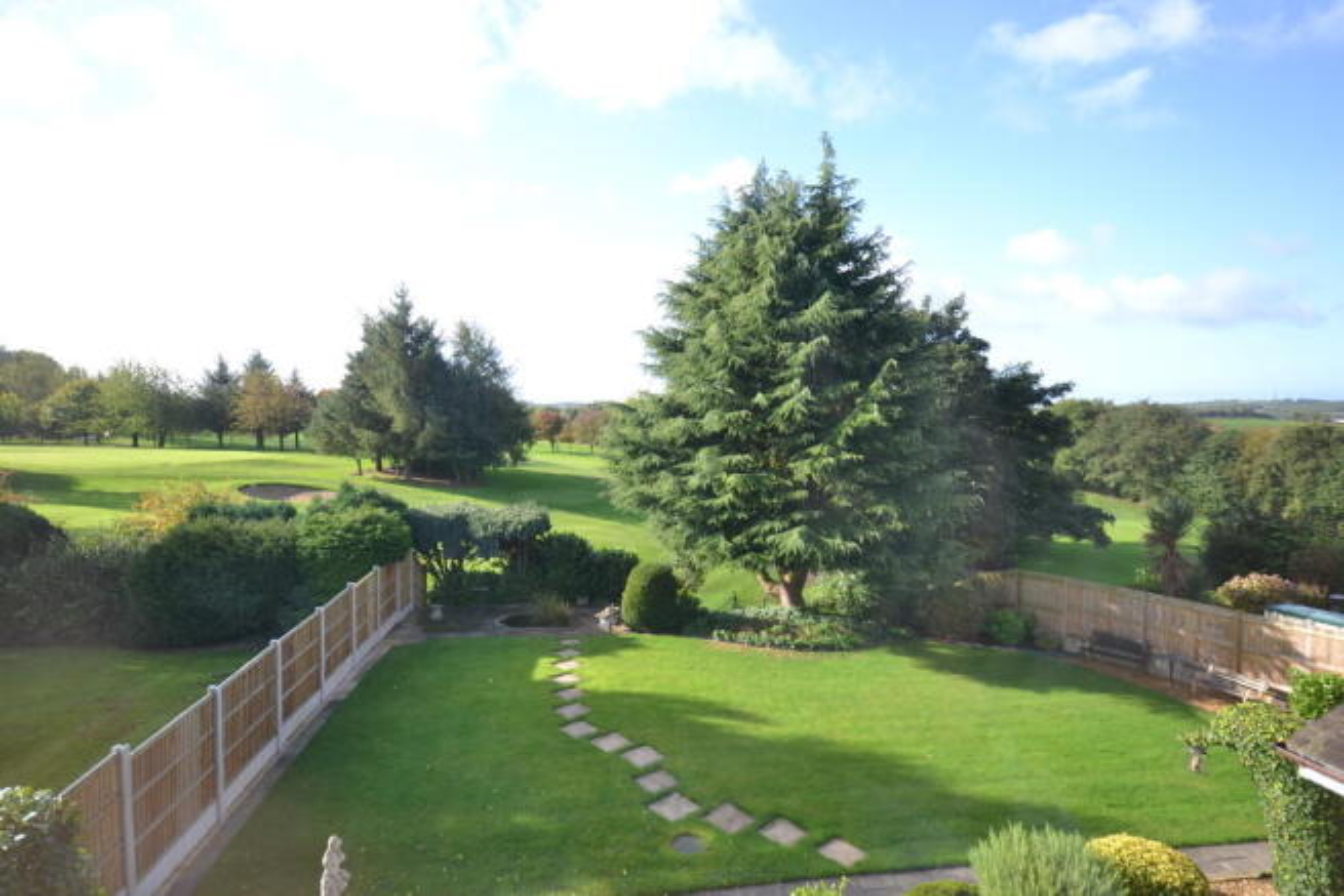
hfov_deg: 90.0
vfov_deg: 67.4
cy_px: 448
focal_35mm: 18
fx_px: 672
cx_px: 672
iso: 125
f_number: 5.6
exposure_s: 1/125
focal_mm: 12
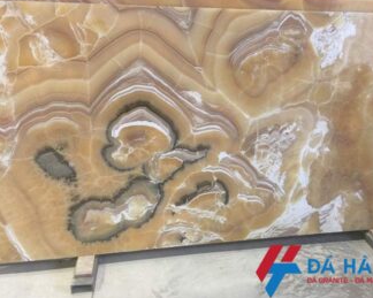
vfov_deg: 42.2
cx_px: 229
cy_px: 137
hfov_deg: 51.1
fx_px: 386
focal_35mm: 35
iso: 64
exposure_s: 1/33
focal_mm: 4.15
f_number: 2.2
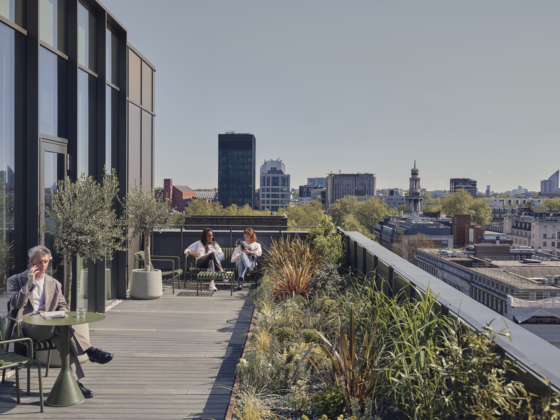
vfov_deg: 32.2
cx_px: 280
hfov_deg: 42.1
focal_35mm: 45
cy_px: 210
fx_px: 728
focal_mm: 57.5
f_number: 8
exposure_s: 1/200
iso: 100
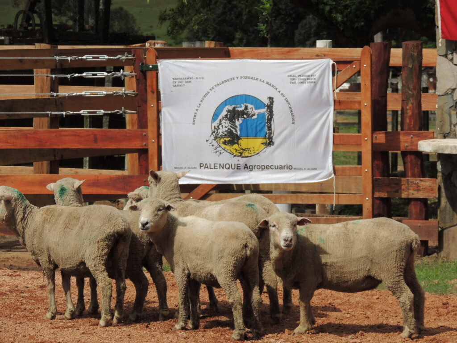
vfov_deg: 6.6
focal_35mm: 225
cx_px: 228
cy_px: 172
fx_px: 2970
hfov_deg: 8.8
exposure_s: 1/1000
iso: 100
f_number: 4.6
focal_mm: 40.1
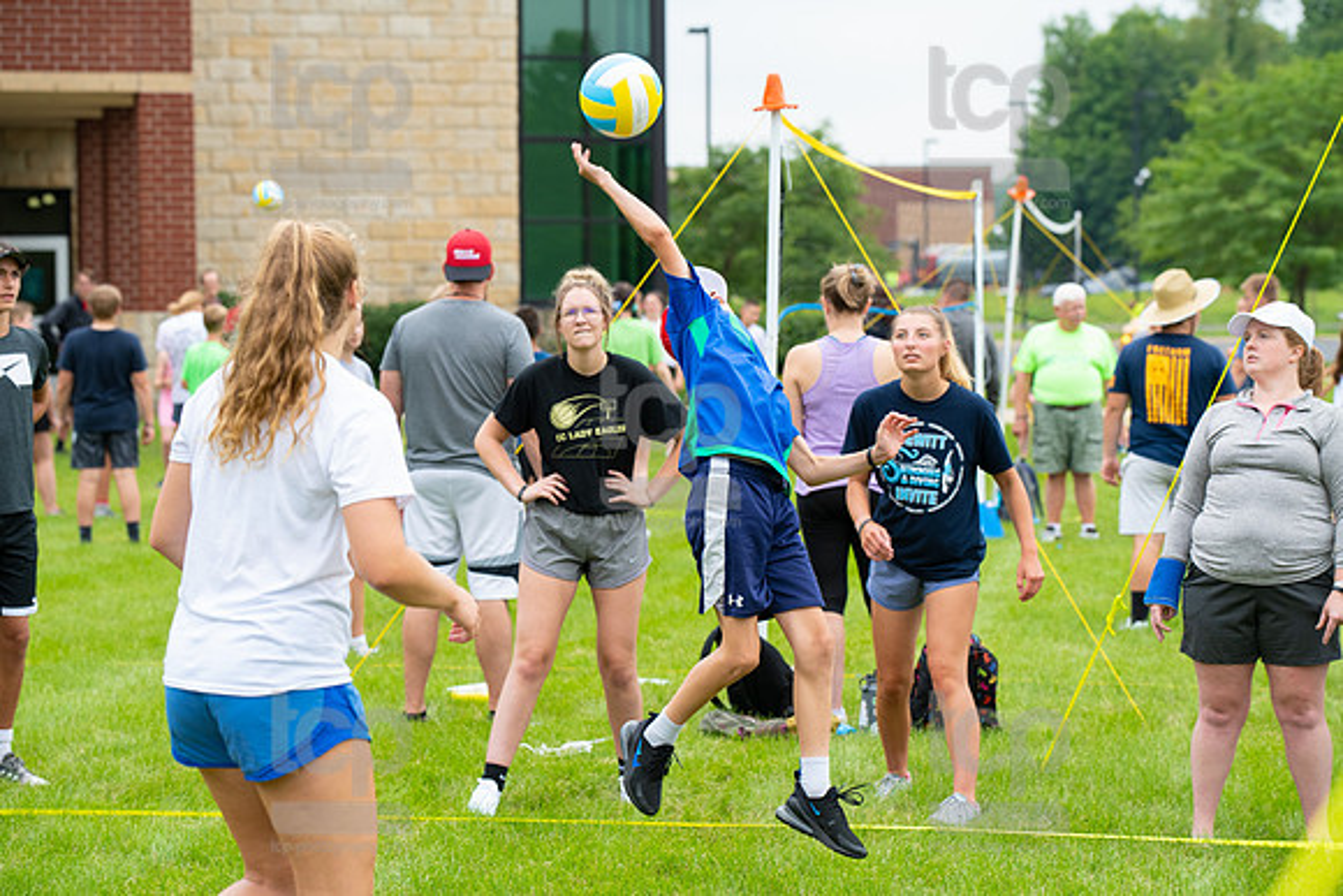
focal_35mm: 105
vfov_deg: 13.0
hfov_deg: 19.5
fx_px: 3918
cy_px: 448
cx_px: 672
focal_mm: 105
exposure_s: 1/1250
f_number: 4.5
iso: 640
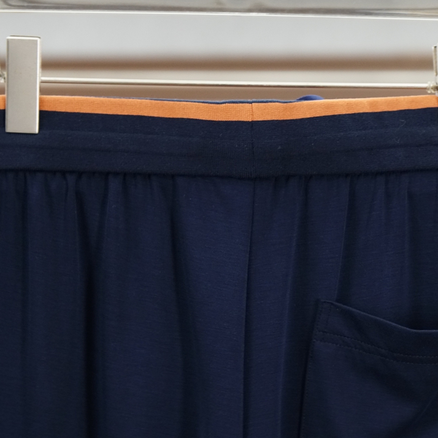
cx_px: 233
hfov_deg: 12.9
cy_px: 219
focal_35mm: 135
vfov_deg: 12.9
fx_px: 1933
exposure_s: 1/80
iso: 1600
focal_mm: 70
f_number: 4
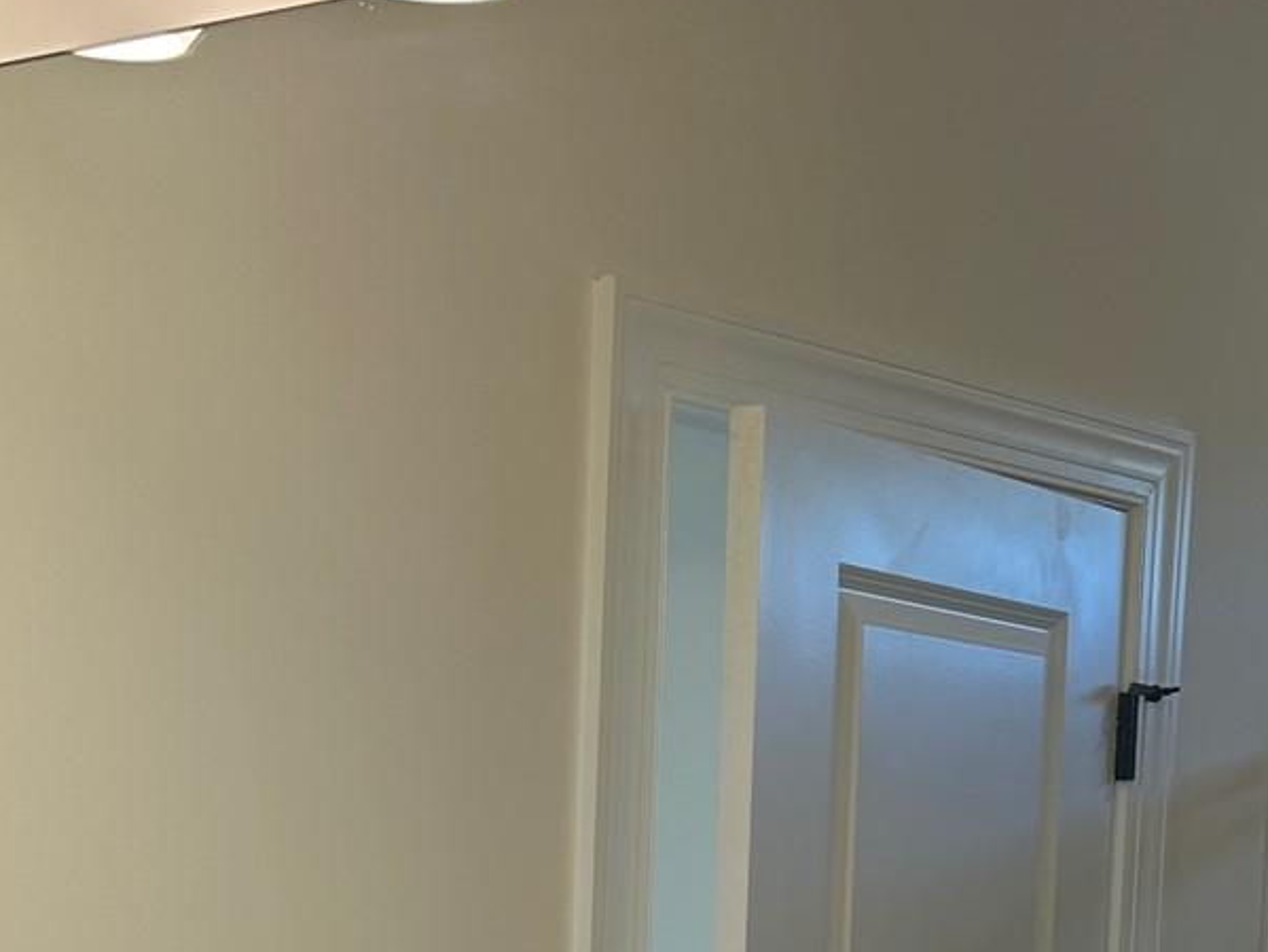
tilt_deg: -4.6
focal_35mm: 82
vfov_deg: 17.2
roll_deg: -2.7
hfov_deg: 23.5
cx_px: 997
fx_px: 3006
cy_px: 1157
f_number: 1.78
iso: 64
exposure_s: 1/153
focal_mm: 6.86
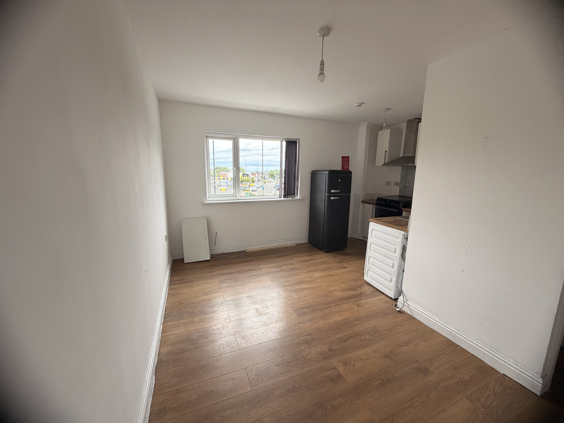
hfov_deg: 102.1
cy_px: 212
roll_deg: -0.4
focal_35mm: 14
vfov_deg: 85.7
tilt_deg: -9.2
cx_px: 282
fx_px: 228
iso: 100
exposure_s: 1/121
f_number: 2.2
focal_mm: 2.22
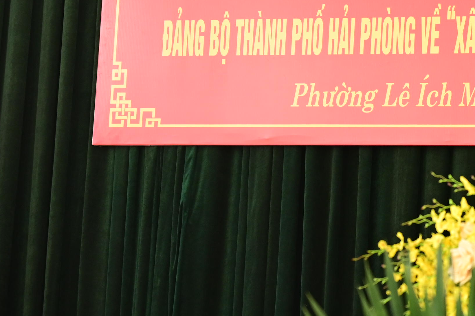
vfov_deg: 6.0
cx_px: 559
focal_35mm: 229
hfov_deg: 8.9
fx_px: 3020
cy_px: 62
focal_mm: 83
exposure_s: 1/200
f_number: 4
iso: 1600
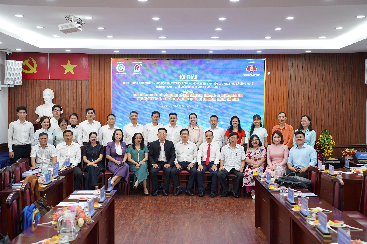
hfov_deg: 40.3
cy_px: 122
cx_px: 184
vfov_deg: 27.5
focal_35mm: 49
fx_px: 499
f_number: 3.5
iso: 1250
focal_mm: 49
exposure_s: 1/125
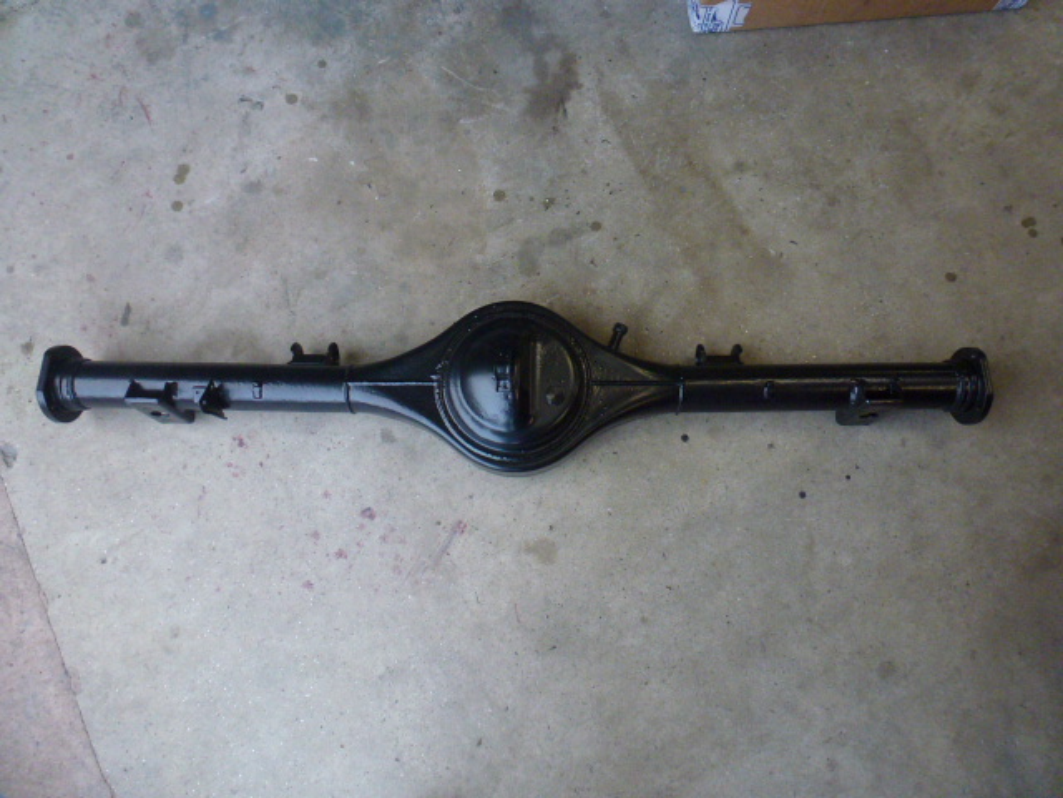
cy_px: 399
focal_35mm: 24
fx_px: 737
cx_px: 532
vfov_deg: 56.8
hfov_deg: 71.6
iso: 400
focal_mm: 4.3
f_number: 3.3
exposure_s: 1/60
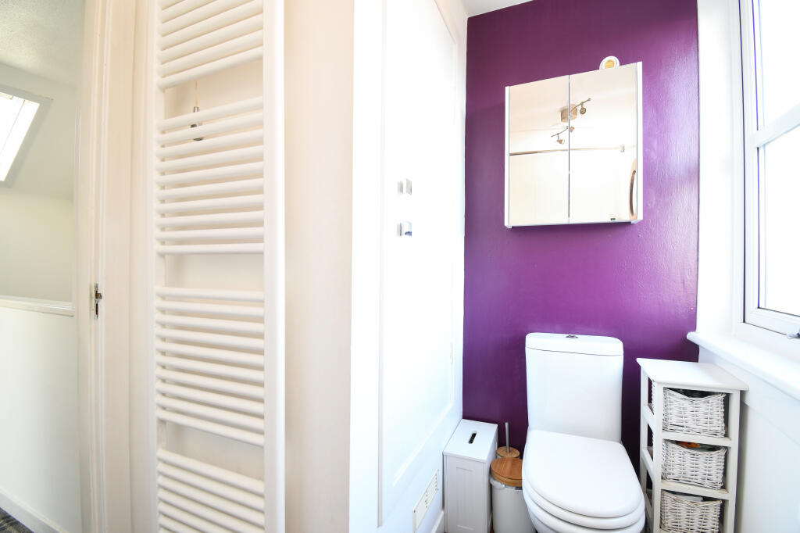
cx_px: 400
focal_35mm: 15
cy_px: 266
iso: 320
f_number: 9
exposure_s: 1/4
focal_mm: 10
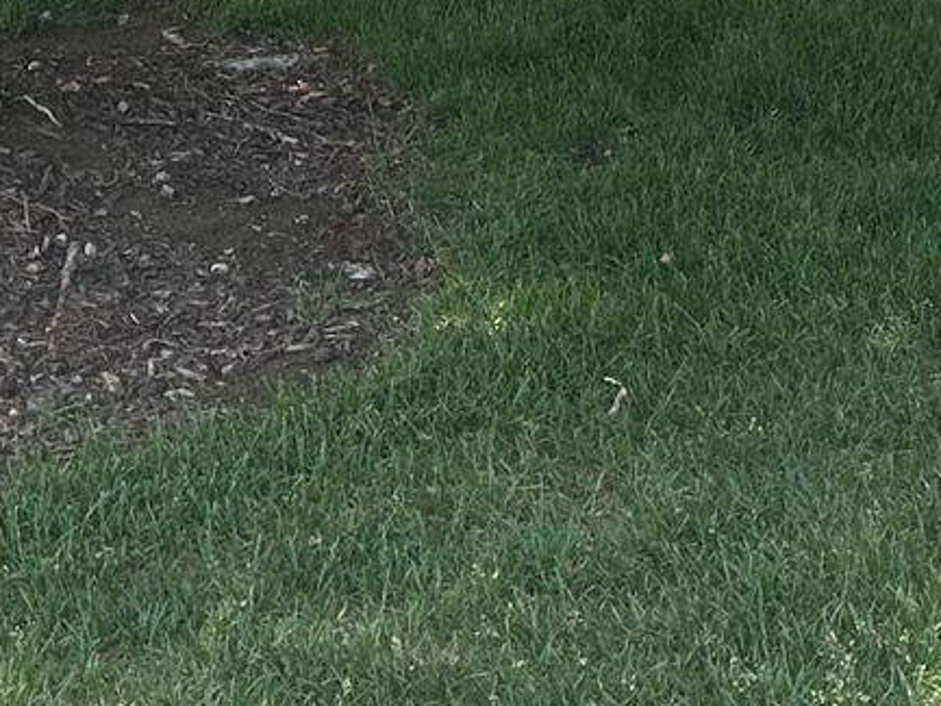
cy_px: -762
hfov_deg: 15.8
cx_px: 884
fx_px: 3345
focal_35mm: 123
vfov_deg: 10.9
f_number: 1.5
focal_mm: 5.7
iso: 50
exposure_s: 1/753
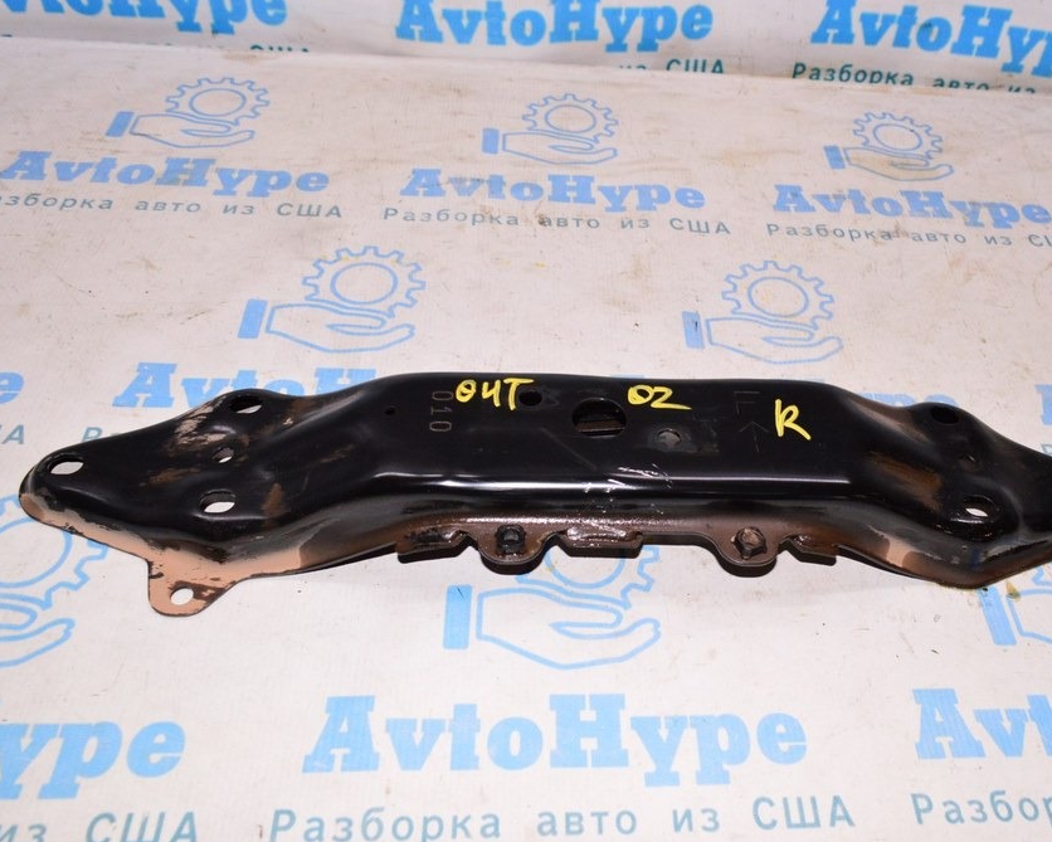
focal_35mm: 31
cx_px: 632
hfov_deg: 56.7
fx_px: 965
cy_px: 427
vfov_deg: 47.1
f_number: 8
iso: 1600
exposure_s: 1/160
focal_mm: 18
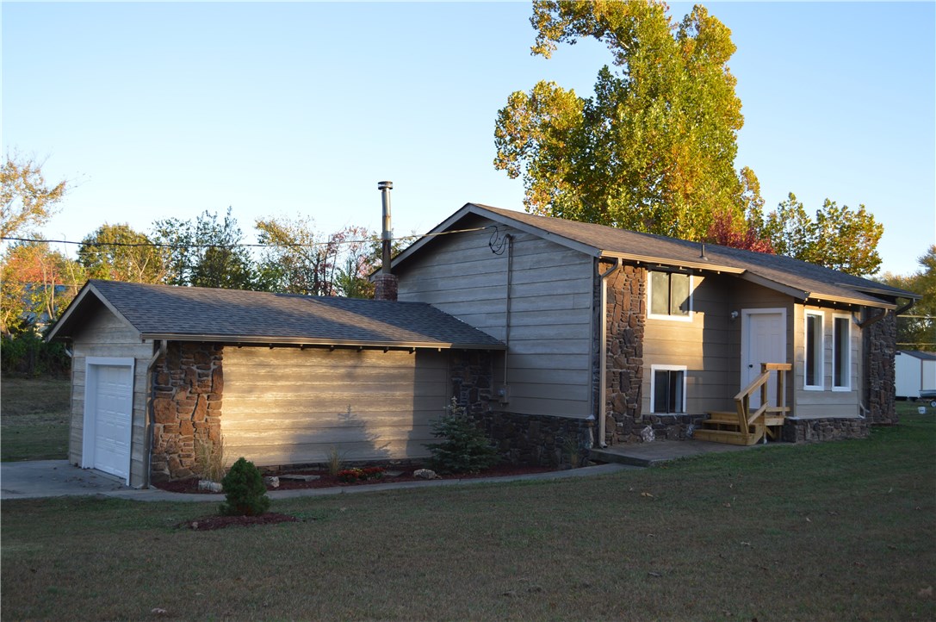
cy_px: 311
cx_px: 468
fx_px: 935
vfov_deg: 36.8
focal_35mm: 36
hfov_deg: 53.2
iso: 110
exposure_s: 1/125
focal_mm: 24
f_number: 4
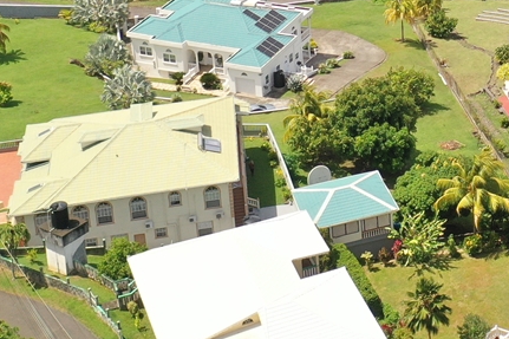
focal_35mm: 115
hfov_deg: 17.1
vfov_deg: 11.2
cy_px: -255
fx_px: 1625
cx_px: 587
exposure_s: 1/40
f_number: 3.2
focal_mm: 10.26
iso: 100
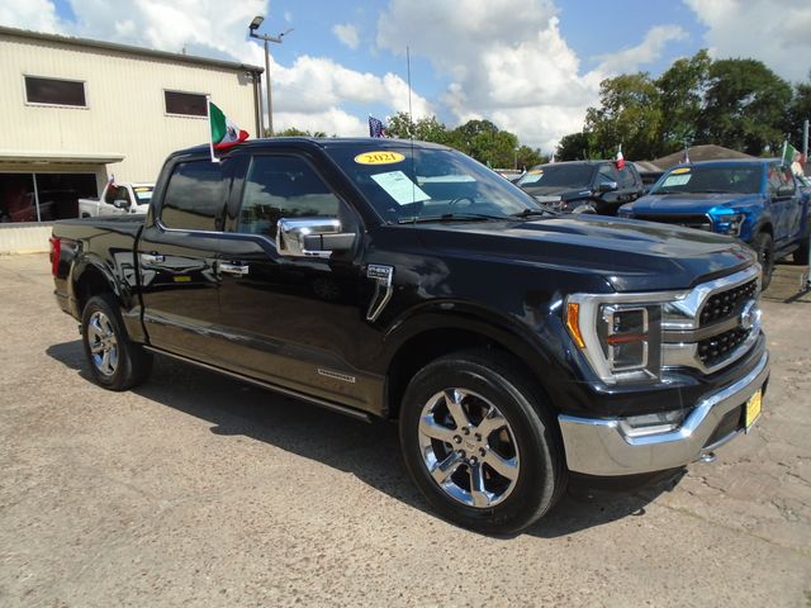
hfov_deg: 67.3
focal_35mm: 26
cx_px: 406
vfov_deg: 53.1
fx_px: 609
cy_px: 304
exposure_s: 1/1500
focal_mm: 4.6
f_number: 3.2
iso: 100
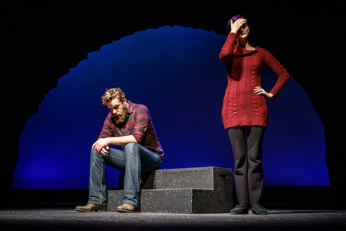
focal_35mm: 45
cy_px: 115
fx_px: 437
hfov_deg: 43.2
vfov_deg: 29.6
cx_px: 173
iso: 6400
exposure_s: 1/400
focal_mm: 41.4
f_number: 2.8
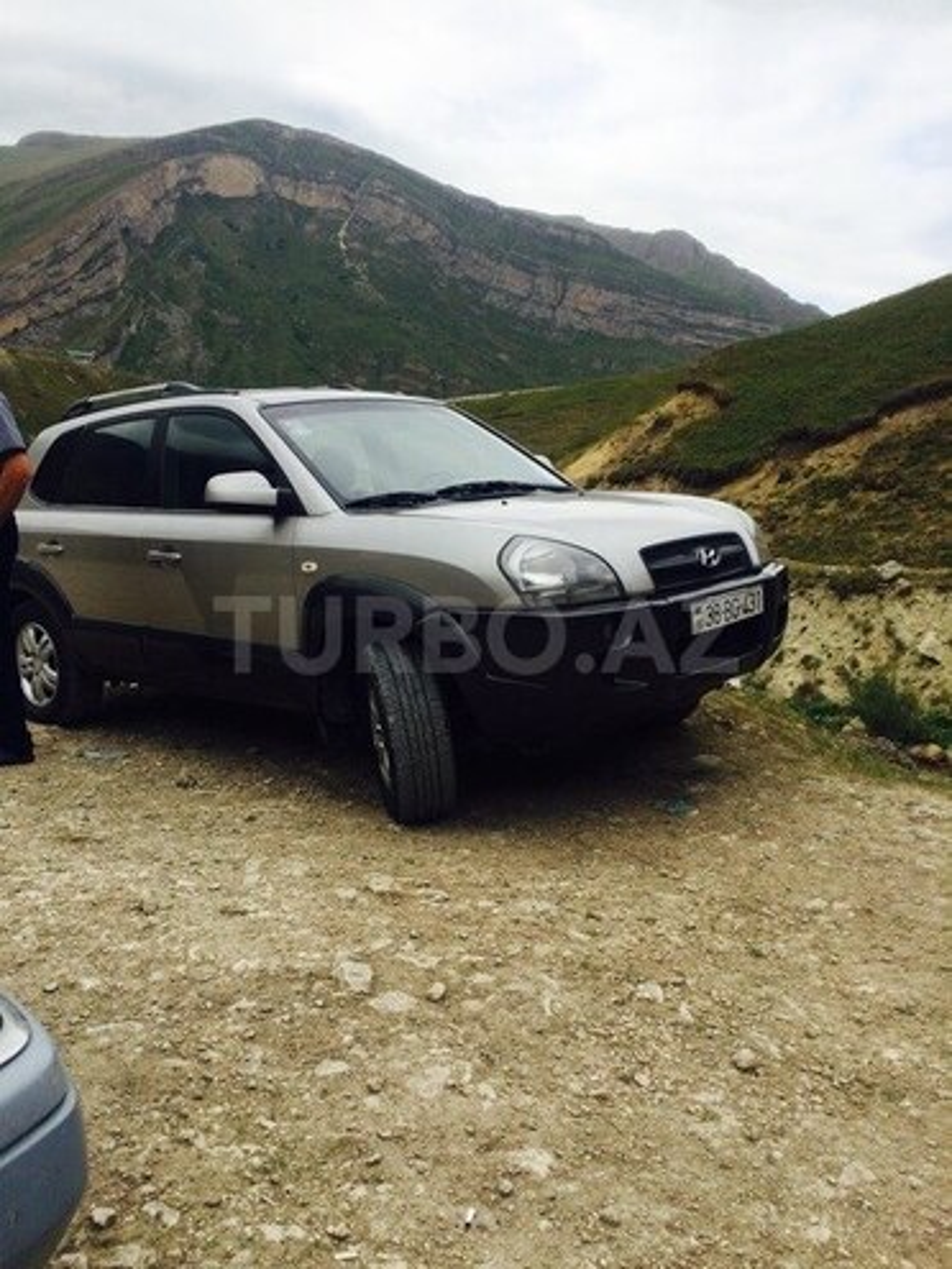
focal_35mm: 29
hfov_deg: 48.2
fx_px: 1063
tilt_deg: -12.8
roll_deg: -3.6
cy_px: 634
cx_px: 476
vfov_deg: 61.7
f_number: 2.2
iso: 32
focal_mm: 4.15
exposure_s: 1/1325
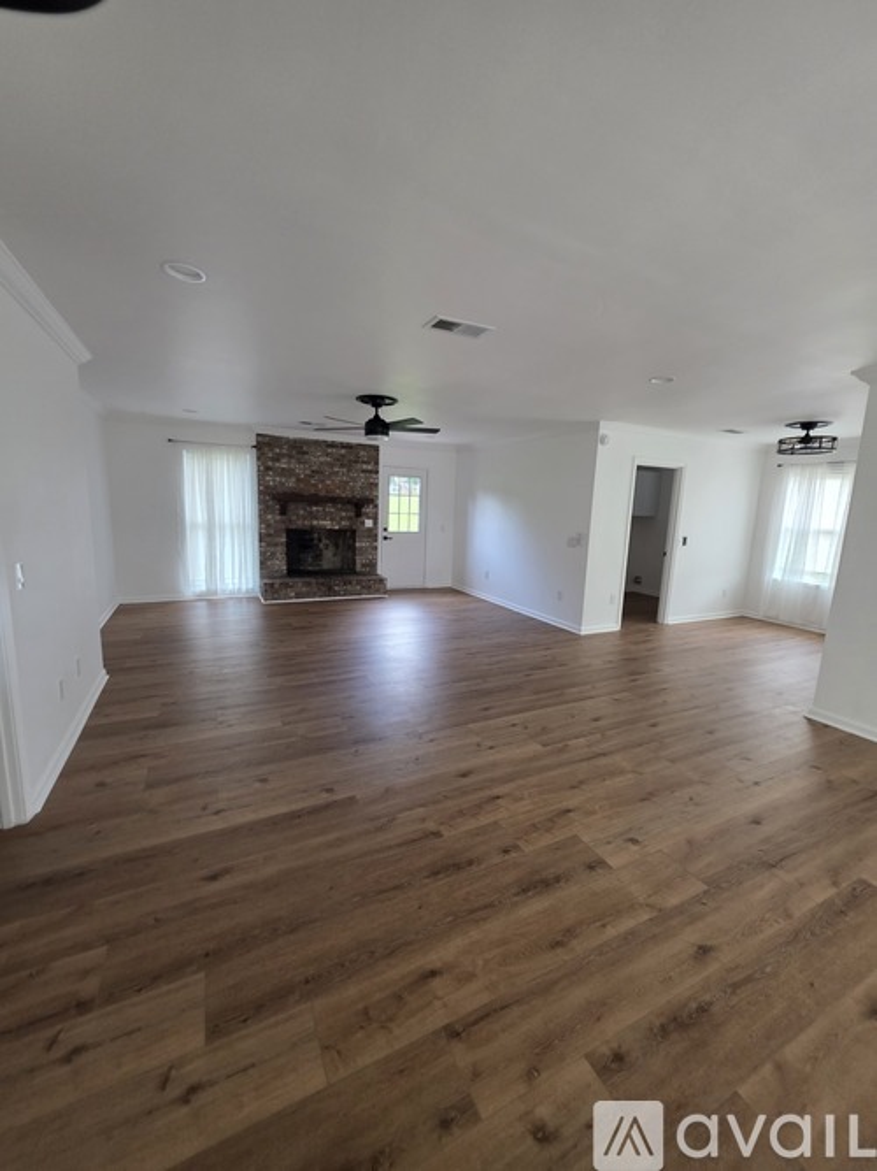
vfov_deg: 106.2
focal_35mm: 13
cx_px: 438
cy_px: 586
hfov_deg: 89.9
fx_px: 439
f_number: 1.9
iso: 250
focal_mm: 2.2
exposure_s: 1/60
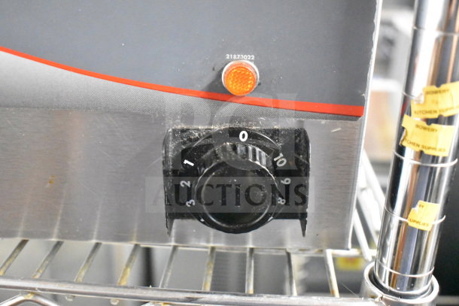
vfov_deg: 31.9
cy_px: 153
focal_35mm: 42
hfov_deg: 46.4
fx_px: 536
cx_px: 230
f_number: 4.2
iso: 20000
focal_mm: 28
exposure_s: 1/50
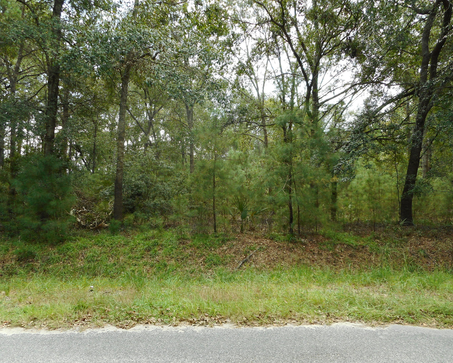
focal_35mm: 27
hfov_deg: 64.1
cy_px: 188
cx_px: 230
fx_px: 362
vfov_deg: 53.2
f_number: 3.7
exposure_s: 1/125
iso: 80
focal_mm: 4.5
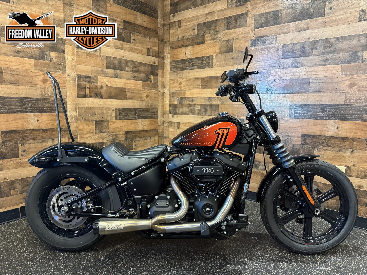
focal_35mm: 24
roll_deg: -0.3
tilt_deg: -6.5
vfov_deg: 56.8
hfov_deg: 71.6
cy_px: 138
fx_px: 254
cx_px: 184
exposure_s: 1/60
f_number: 1.78
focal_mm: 6.76
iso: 500
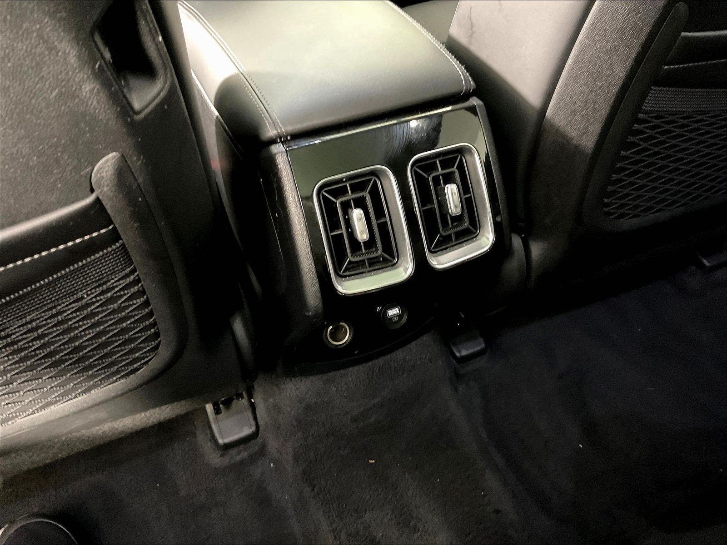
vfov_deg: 48.2
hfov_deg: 61.7
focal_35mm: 29
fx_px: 609
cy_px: 272
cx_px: 364
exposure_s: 1/17
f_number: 1.8
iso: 500
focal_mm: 3
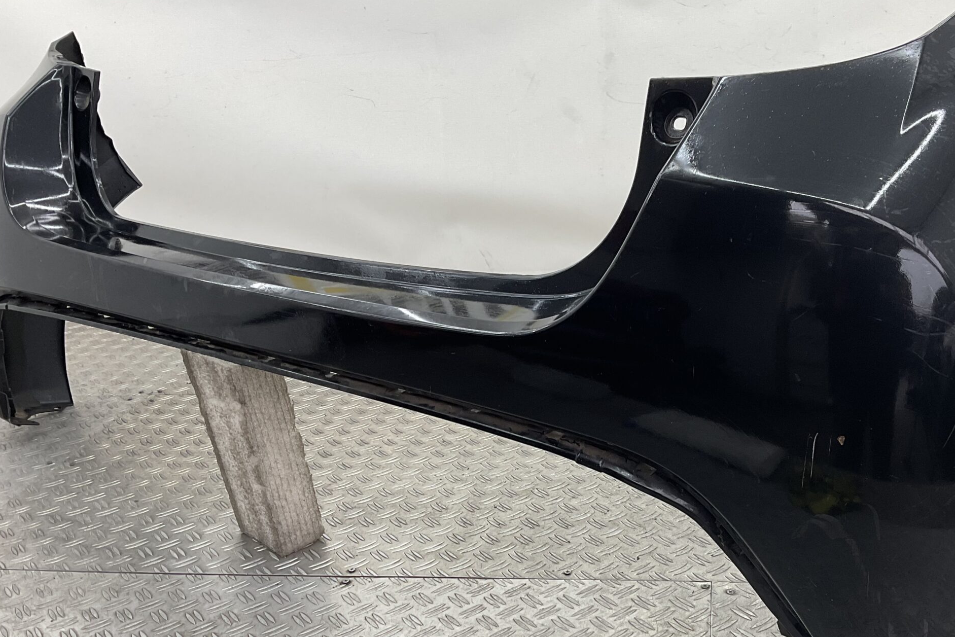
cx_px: 573
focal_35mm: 41
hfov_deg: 47.1
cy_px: 409
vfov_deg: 32.4
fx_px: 1088
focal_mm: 3
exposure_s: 1/100
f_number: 1.8
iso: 32
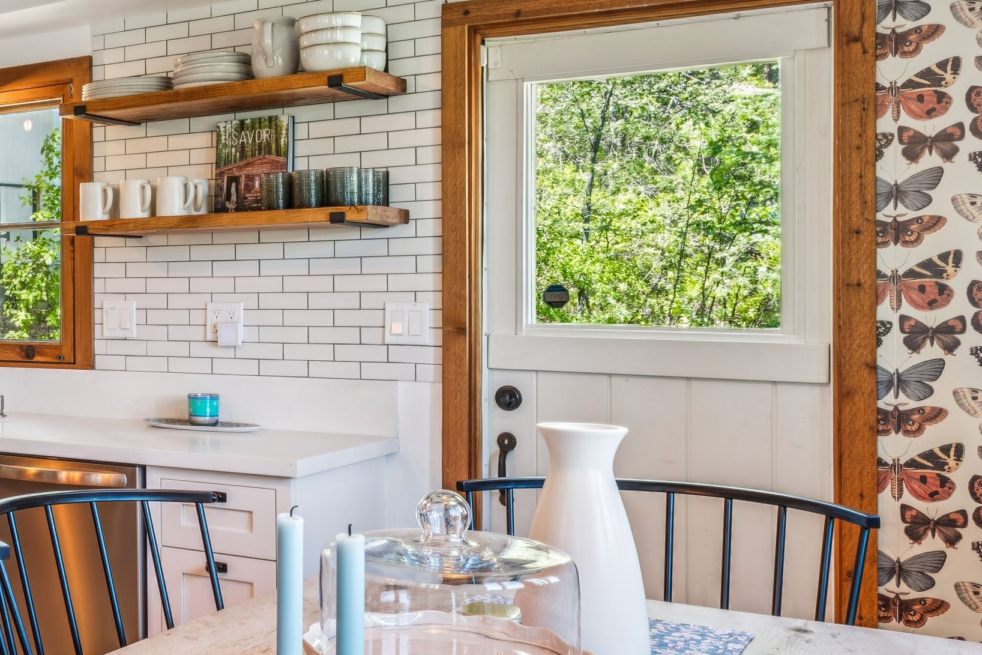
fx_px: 1224
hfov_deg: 36.8
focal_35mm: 45
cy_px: 318
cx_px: -98
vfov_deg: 29.9
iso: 100
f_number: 13
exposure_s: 1/1.25
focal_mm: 20.4
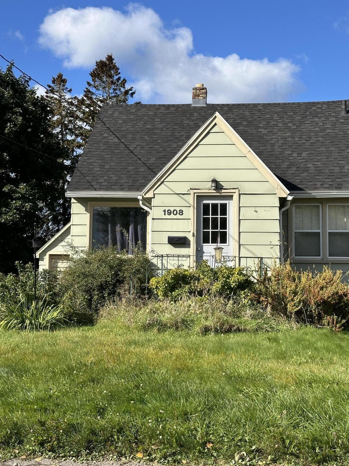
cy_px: 210
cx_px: 177
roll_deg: -0.4
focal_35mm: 54
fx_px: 726
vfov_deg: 35.5
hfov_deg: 27.0
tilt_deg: +6.6
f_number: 1.78
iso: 64
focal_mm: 6.86
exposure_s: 1/3876
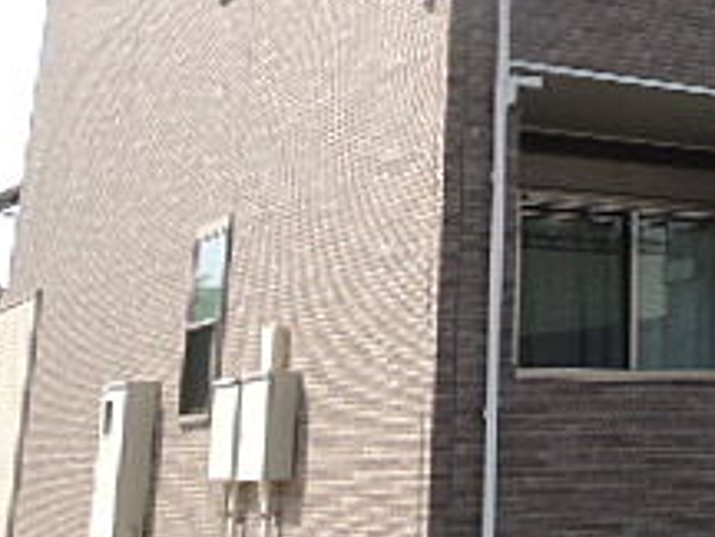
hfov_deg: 25.5
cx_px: 778
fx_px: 1467
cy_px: -66
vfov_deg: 19.7
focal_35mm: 71
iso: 100
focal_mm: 4.3
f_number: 8
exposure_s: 1/125
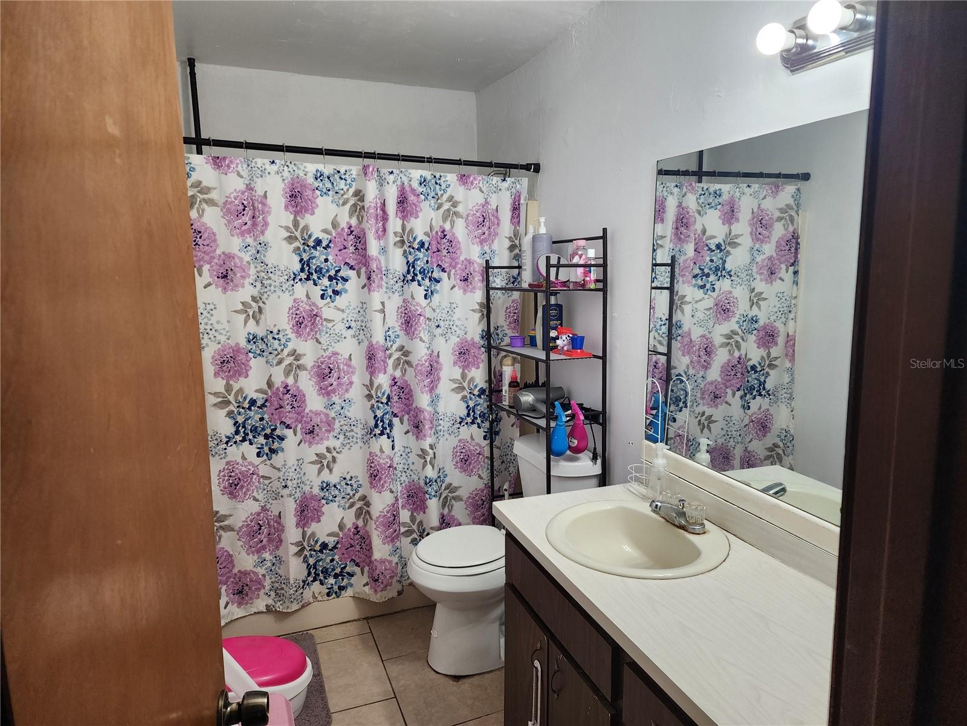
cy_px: 363
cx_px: 484
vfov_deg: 58.9
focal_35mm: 23
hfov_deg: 73.9
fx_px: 643
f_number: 1.8
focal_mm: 6.4
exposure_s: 1/180
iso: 160
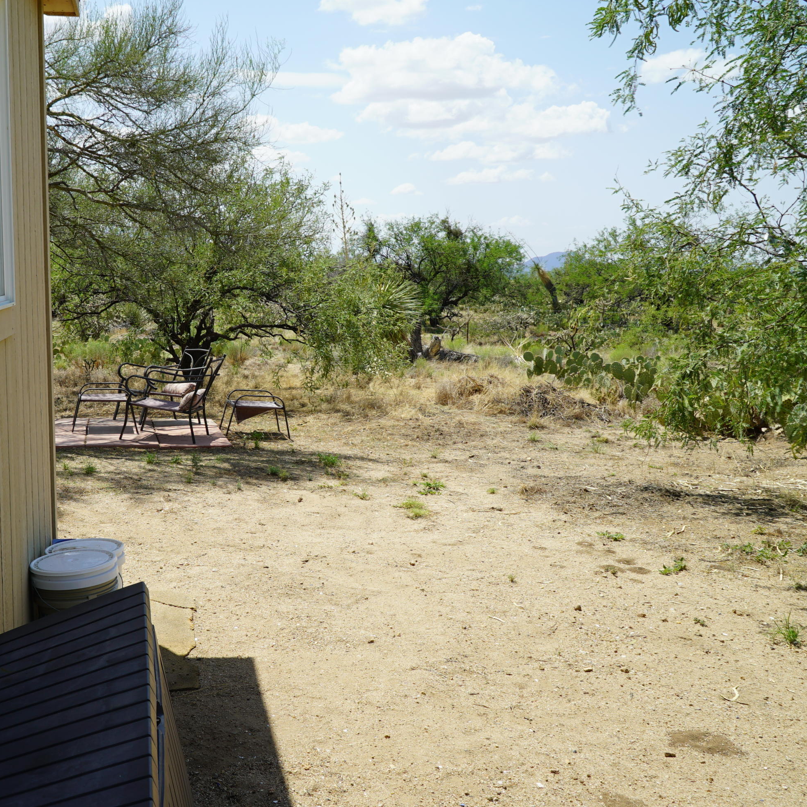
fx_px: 1029
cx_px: 241
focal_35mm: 39
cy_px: 410
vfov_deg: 42.8
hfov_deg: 42.0
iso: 100
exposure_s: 1/80
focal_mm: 30
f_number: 14
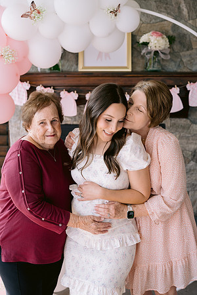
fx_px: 410
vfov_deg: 39.6
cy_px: 148
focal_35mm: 50
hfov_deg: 27.0
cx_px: 98
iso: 200
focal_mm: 50
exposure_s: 1/500
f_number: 3.5
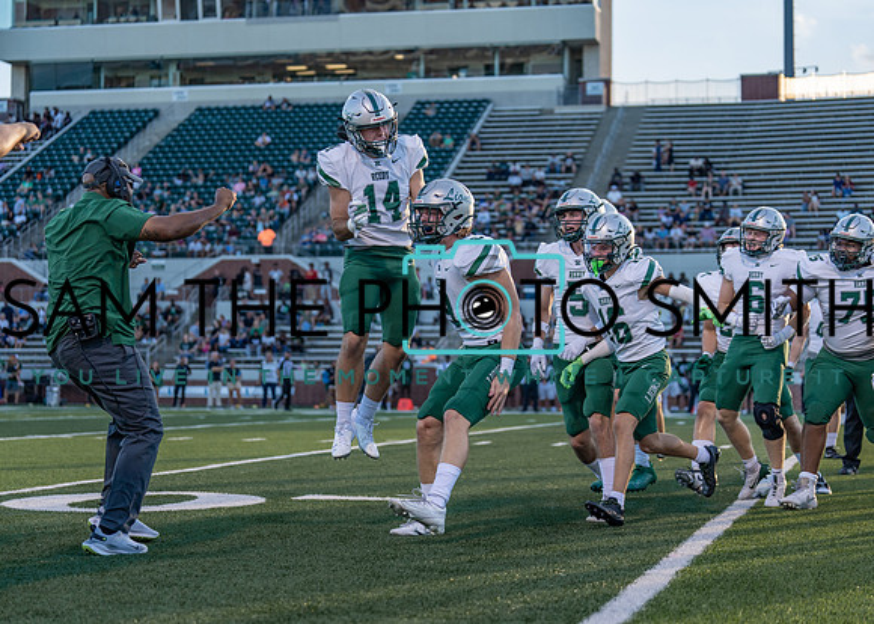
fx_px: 1820
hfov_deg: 27.0
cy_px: 312
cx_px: 437
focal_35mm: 73
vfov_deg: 19.4
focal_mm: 70
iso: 320
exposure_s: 1/1250
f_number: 2.8
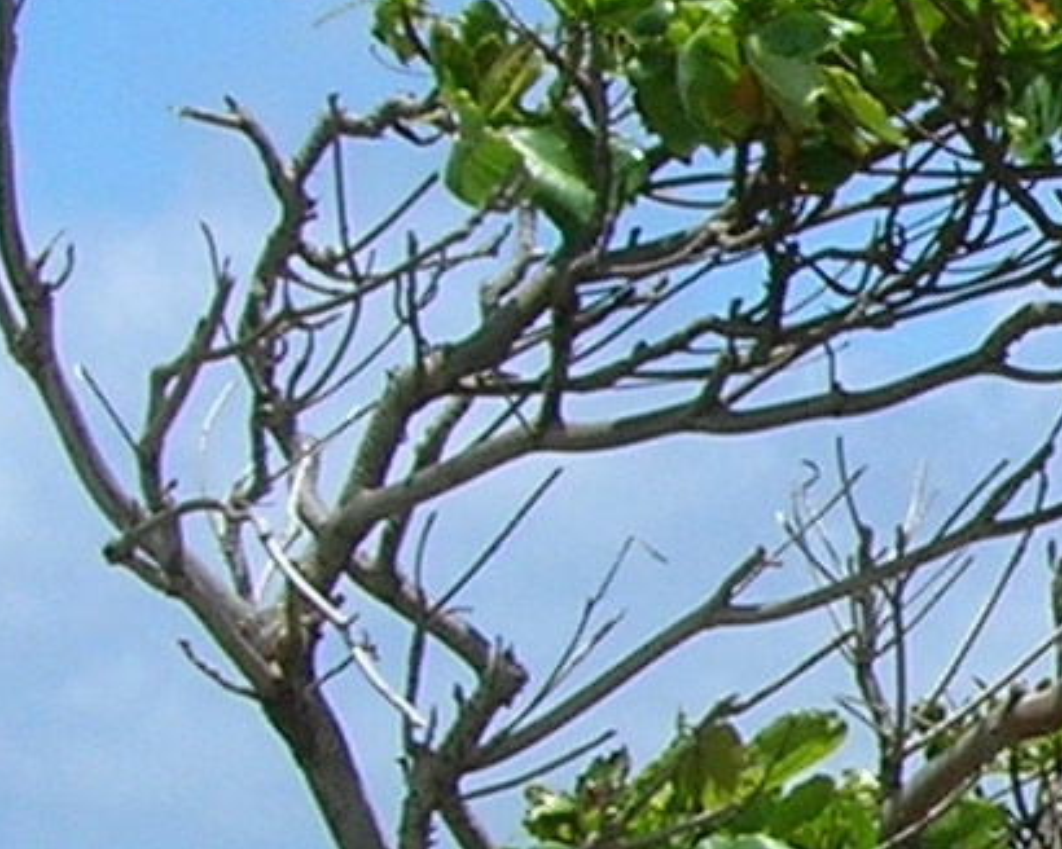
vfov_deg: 7.3
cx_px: 2709
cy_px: 758
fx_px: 6601
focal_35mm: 210
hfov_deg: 8.3
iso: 50
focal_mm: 5.7
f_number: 4.9
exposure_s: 1/430
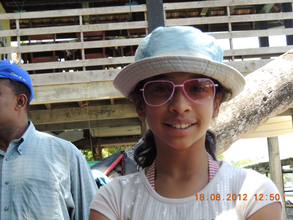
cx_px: 146
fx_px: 762
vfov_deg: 16.4
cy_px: 110
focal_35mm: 90
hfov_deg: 21.8
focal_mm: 16
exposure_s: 1/100
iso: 110
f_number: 4.1
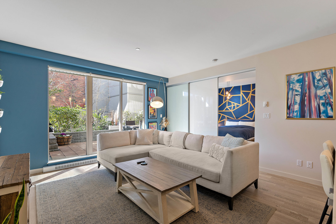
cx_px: 168
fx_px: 149
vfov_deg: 73.8
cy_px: 112
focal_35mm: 16
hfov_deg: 96.7
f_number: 7.1
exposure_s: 1/8
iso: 320
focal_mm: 16
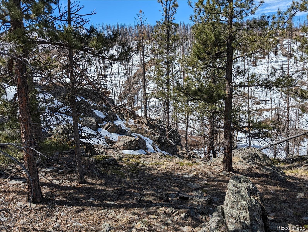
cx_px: 154
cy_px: 116
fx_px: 214
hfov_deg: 71.5
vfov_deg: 56.9
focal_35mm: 24
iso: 19
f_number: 1.68
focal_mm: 6.9
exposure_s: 1/1393
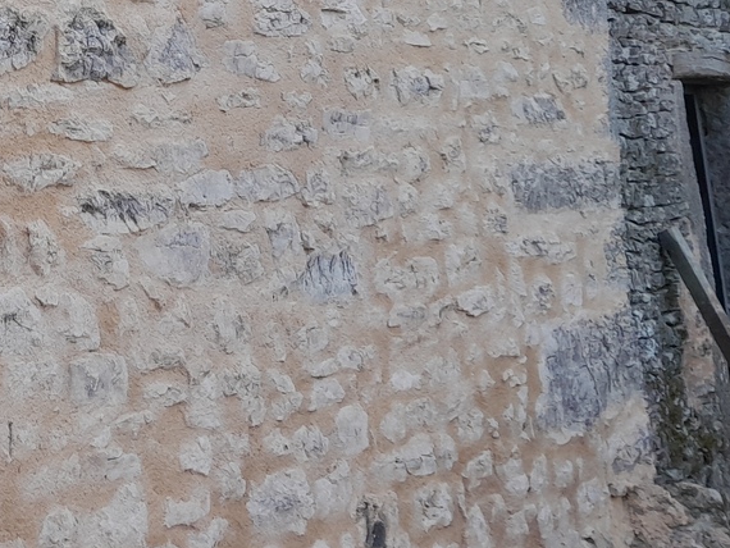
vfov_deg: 19.6
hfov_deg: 25.3
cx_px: -85
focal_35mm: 71
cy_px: -92
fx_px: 1498
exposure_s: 1/100
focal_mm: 4
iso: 40
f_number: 1.8
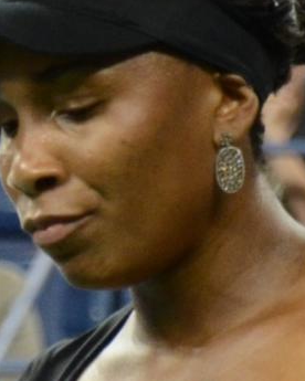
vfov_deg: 2.2
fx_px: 9916
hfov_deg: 1.8
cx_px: 64
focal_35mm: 879
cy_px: 343
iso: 1000
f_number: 5.6
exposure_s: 1/100
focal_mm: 105
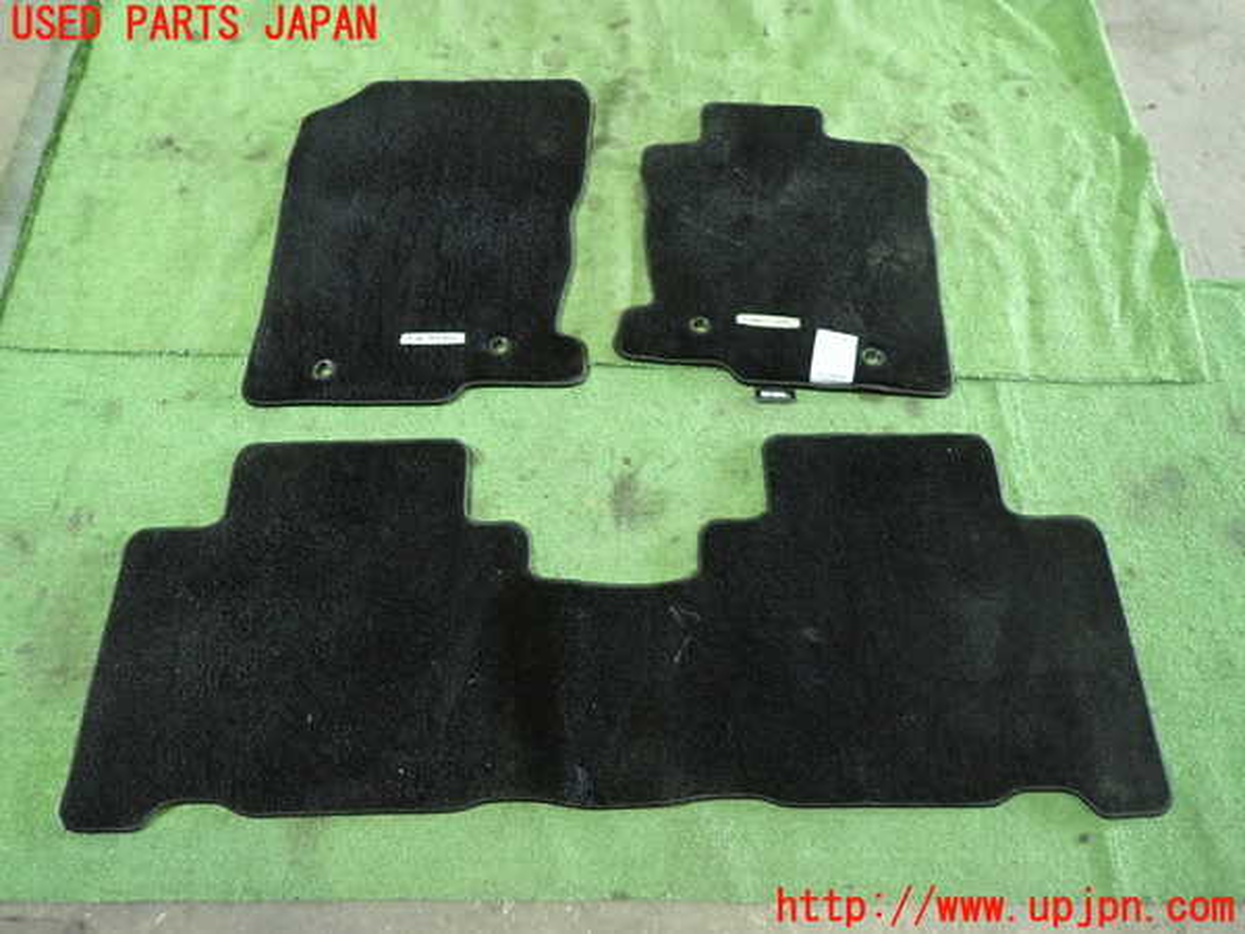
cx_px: 622
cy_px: 467
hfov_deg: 69.4
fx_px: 899
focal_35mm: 25
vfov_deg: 54.9
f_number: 2
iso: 800
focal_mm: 4.5
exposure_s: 1/30
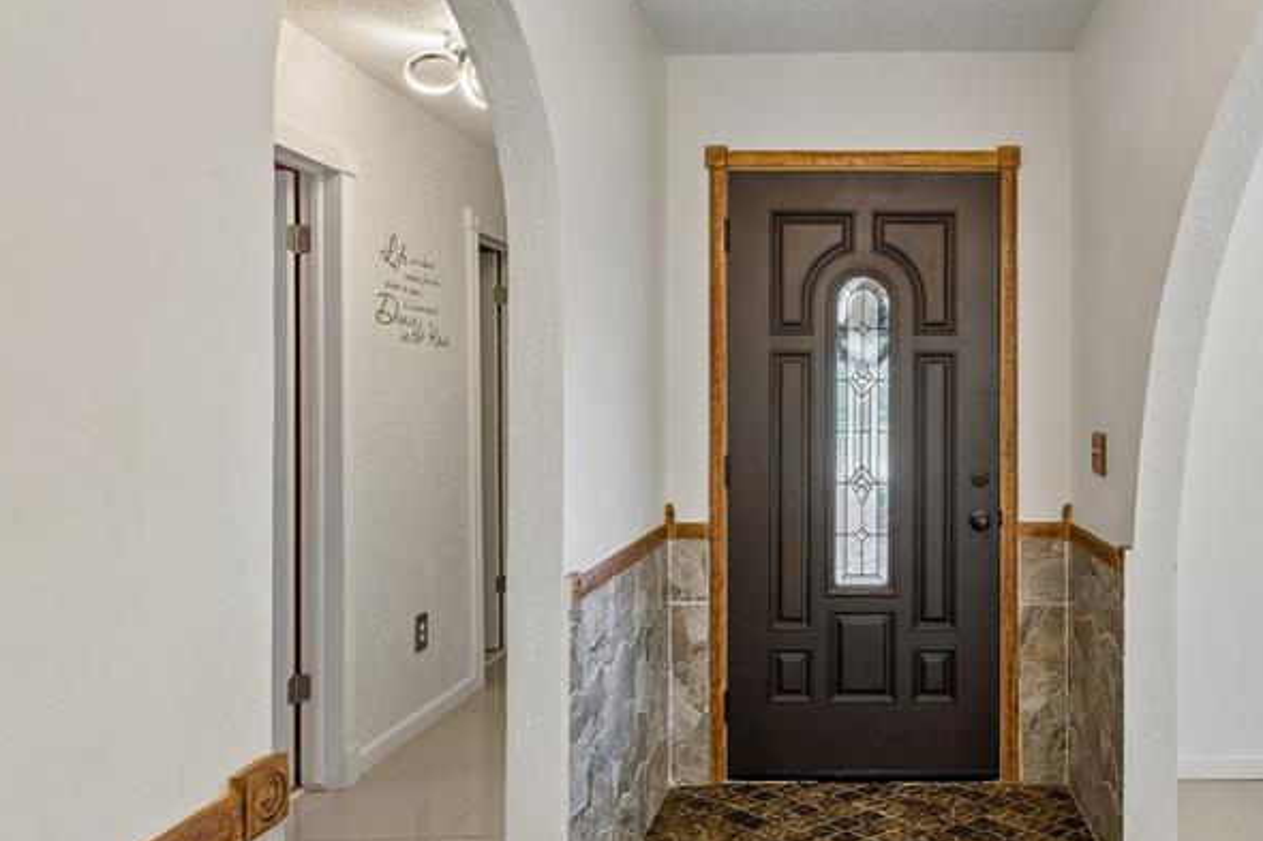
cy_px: 381
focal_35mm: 26
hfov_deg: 67.0
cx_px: 868
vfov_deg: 49.5
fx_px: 912
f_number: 7.1
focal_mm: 10
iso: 200
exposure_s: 1/60
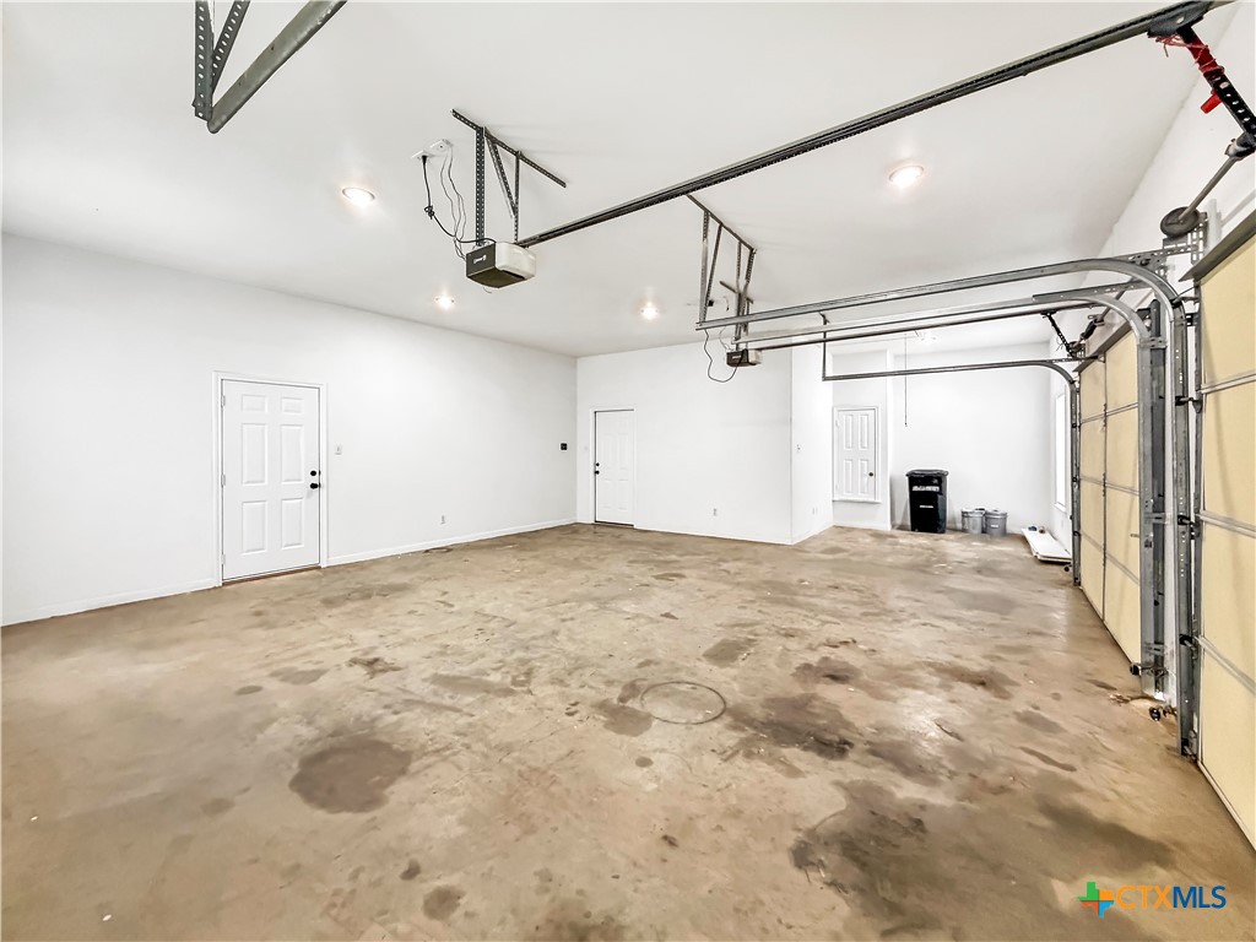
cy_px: 471
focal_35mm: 14
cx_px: 628
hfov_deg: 102.1
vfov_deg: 85.7
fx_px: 508
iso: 800
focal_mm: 2.22
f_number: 2.2
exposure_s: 1/60
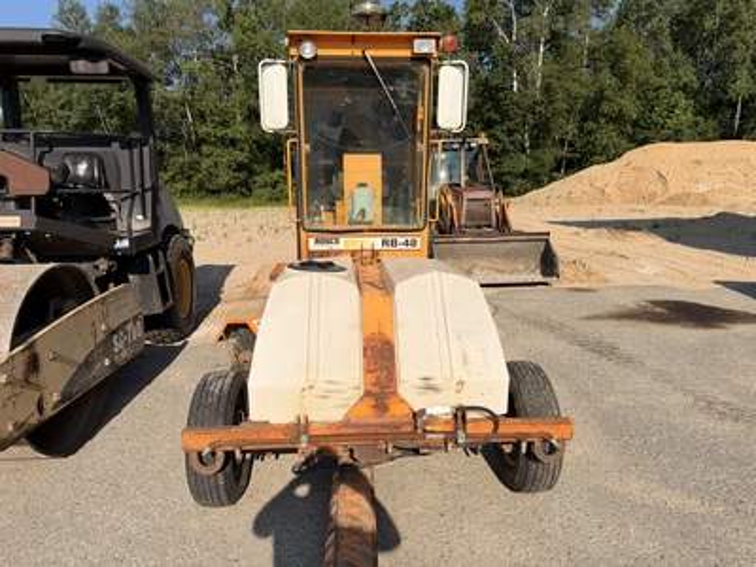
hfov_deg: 71.6
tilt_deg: -7.8
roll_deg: +1.5
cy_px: 284
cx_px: 378
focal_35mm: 24
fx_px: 524
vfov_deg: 56.8
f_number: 1.78
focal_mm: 6.76
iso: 80
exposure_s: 1/8130
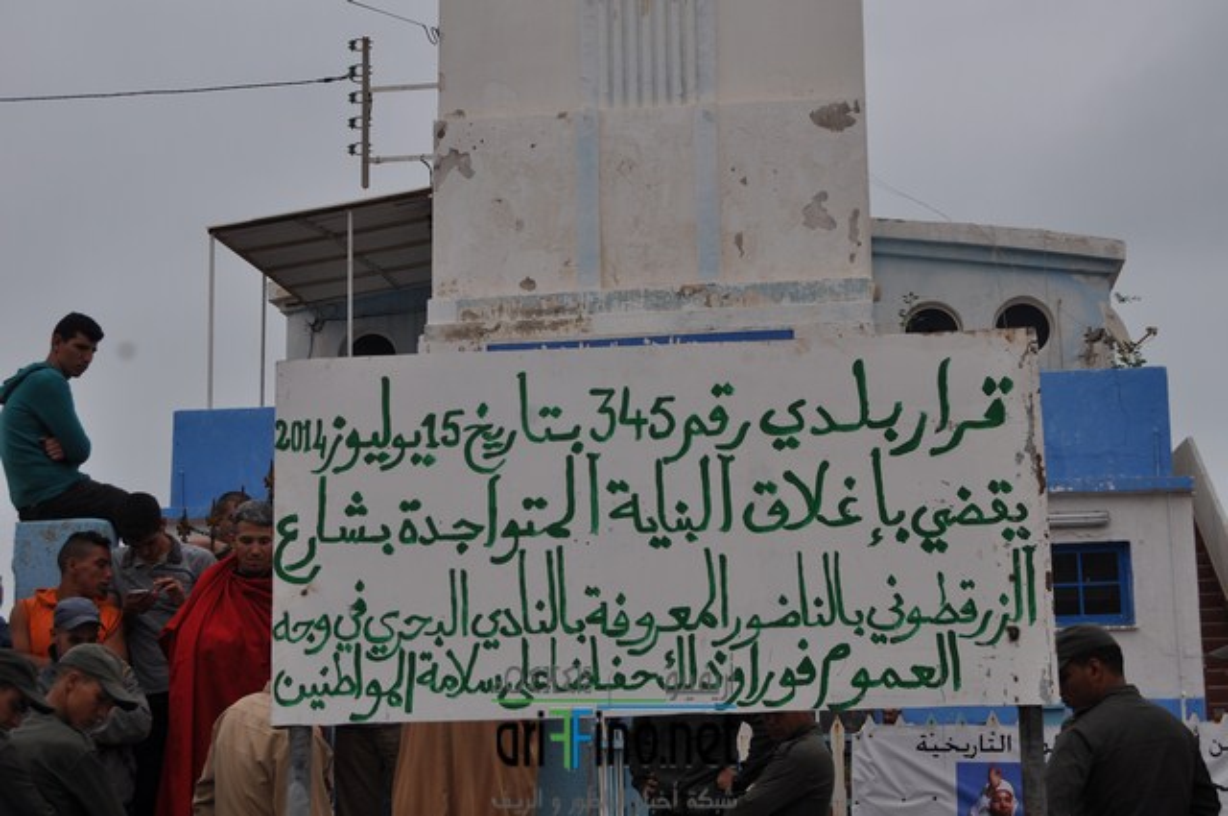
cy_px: 408
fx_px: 1942
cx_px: 614
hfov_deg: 35.1
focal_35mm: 57
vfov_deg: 23.7
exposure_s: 1/250
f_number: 8
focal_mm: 38
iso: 200
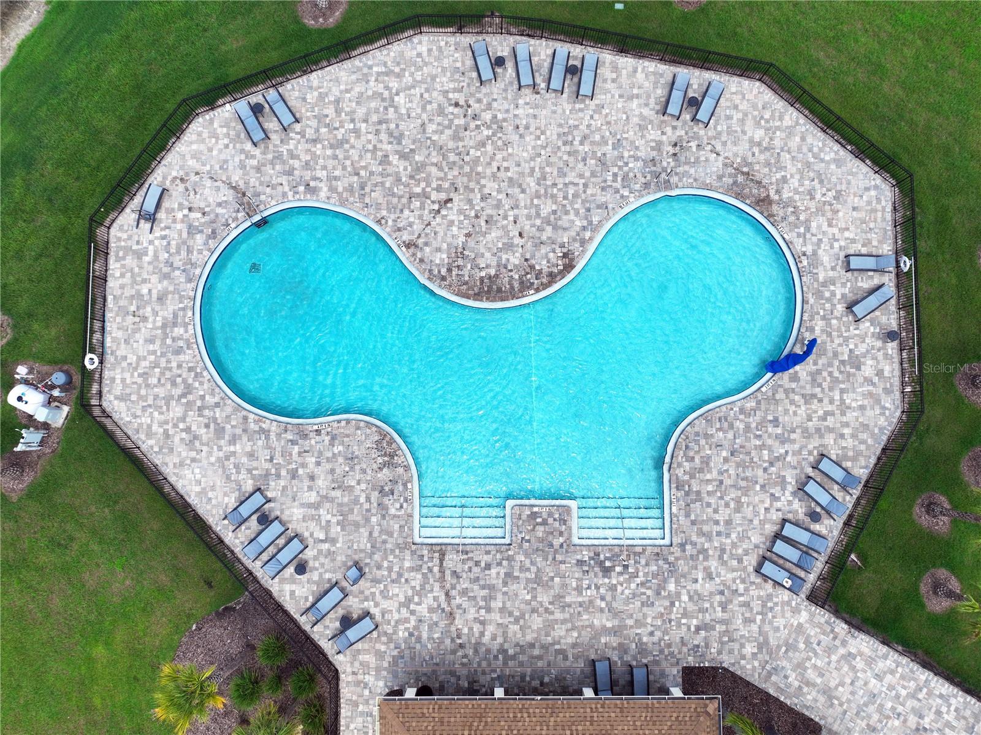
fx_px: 680
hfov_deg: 71.6
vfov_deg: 56.8
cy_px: 368
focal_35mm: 24
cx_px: 490
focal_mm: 12.29
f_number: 3.2
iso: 100
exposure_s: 1/400
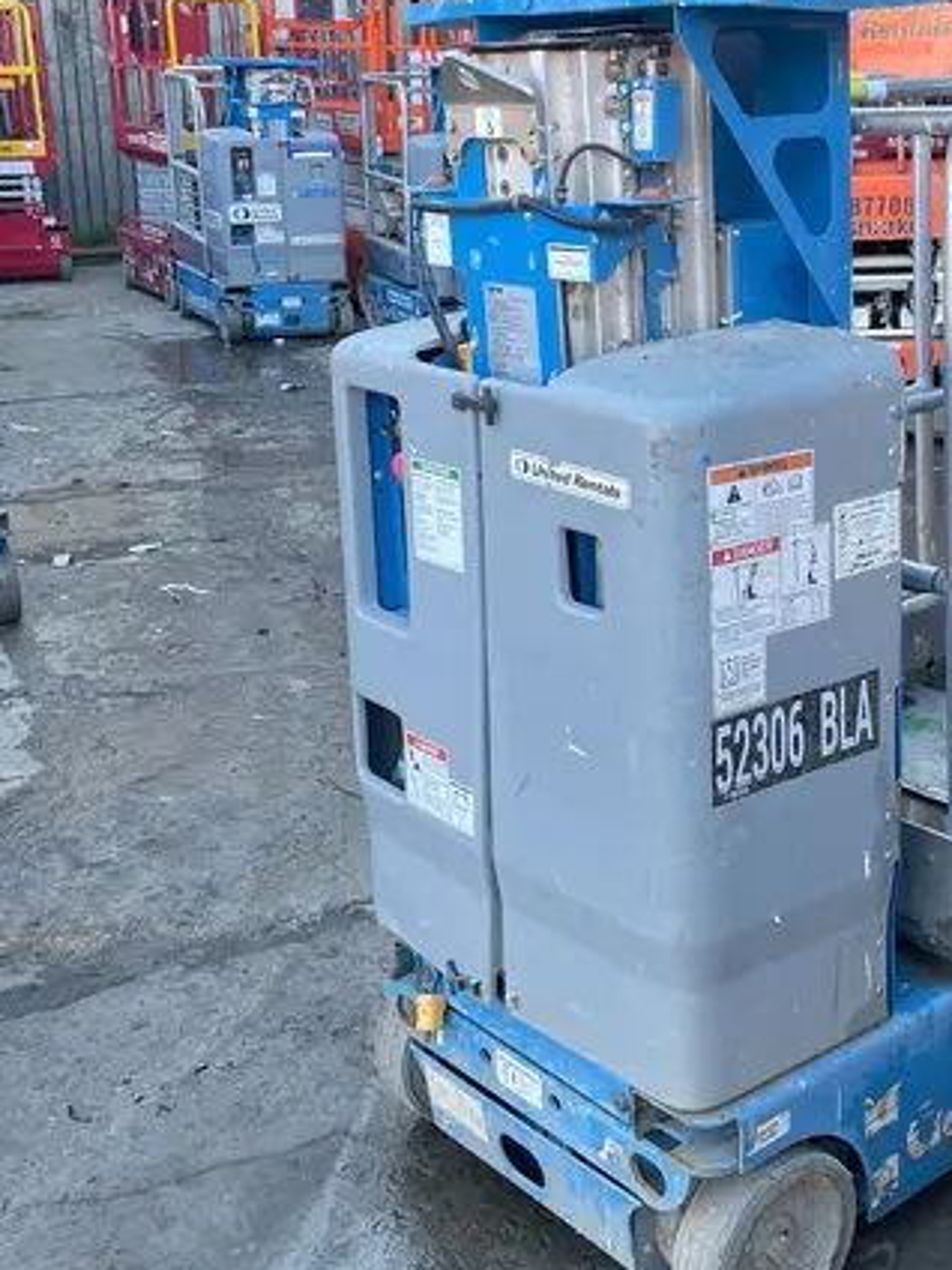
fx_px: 1650
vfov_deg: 42.0
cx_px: 727
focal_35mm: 45
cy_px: 577
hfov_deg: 31.5
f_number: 1.6
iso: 32
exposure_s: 1/173
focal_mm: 4.2
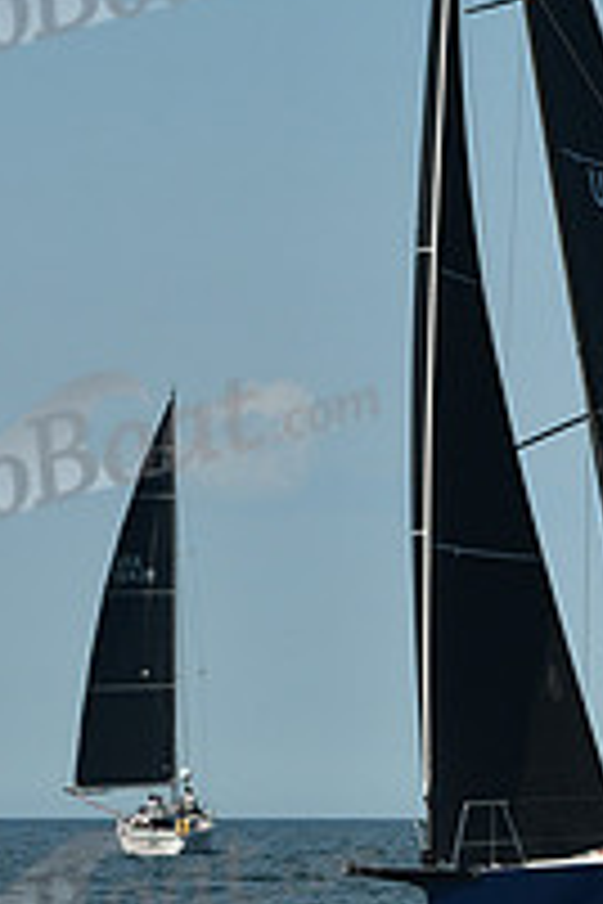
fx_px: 8718
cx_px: 614
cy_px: 171
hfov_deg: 4.0
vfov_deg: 5.9
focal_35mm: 347
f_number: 10
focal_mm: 120
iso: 320
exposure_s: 1/640
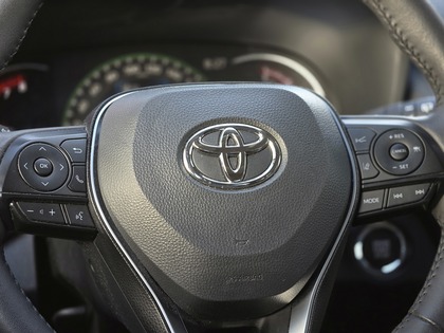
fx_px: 1475
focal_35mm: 115
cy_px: 166
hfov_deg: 17.1
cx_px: 222
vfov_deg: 12.9
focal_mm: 18.6
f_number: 2.9
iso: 250
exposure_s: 1/120
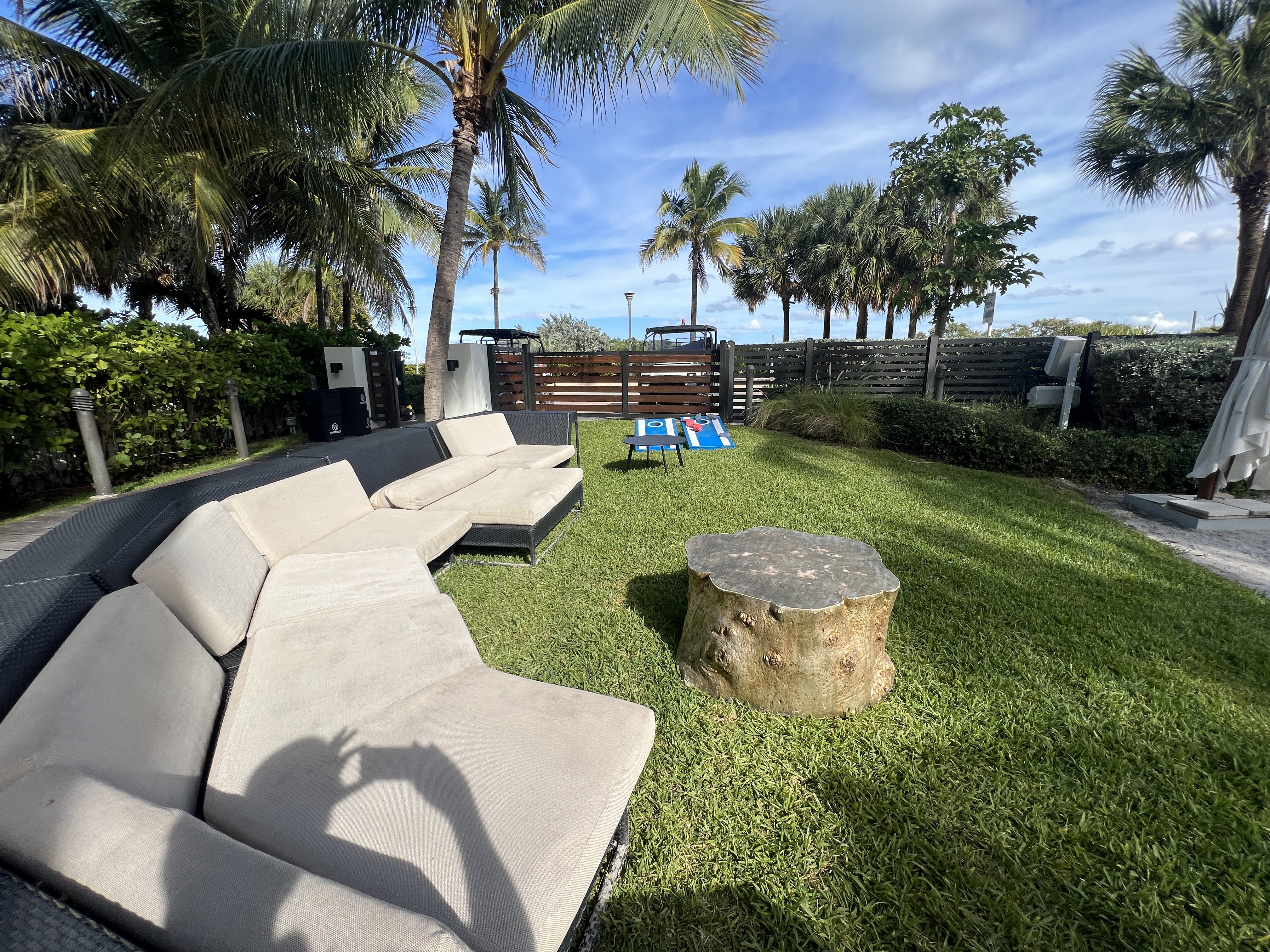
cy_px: 476
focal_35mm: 13
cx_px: 635
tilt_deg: -12.5
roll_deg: +1.5
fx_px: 477
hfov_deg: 106.2
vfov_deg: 89.9
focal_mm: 1.57
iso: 32
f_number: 1.8
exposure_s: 1/1449
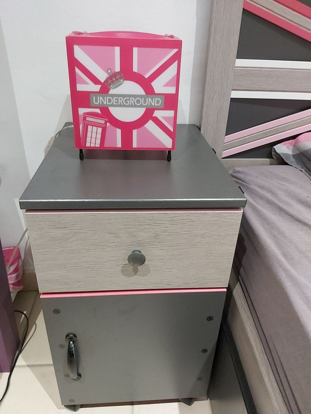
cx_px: 156
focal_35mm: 26
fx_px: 311
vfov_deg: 67.3
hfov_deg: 53.1
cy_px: 207
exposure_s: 1/25
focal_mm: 3.92
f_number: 1.7
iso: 500
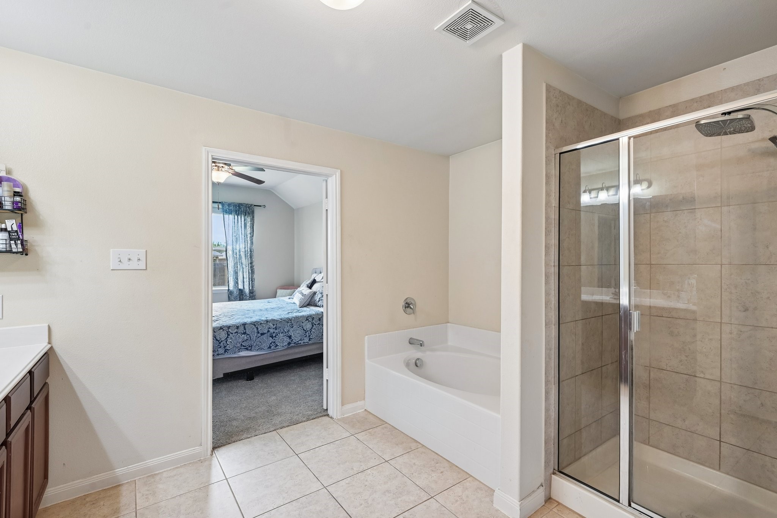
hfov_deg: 96.7
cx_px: 388
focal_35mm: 16
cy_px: 259
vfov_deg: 73.7
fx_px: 345
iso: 400
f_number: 8
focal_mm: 16
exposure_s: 1/15
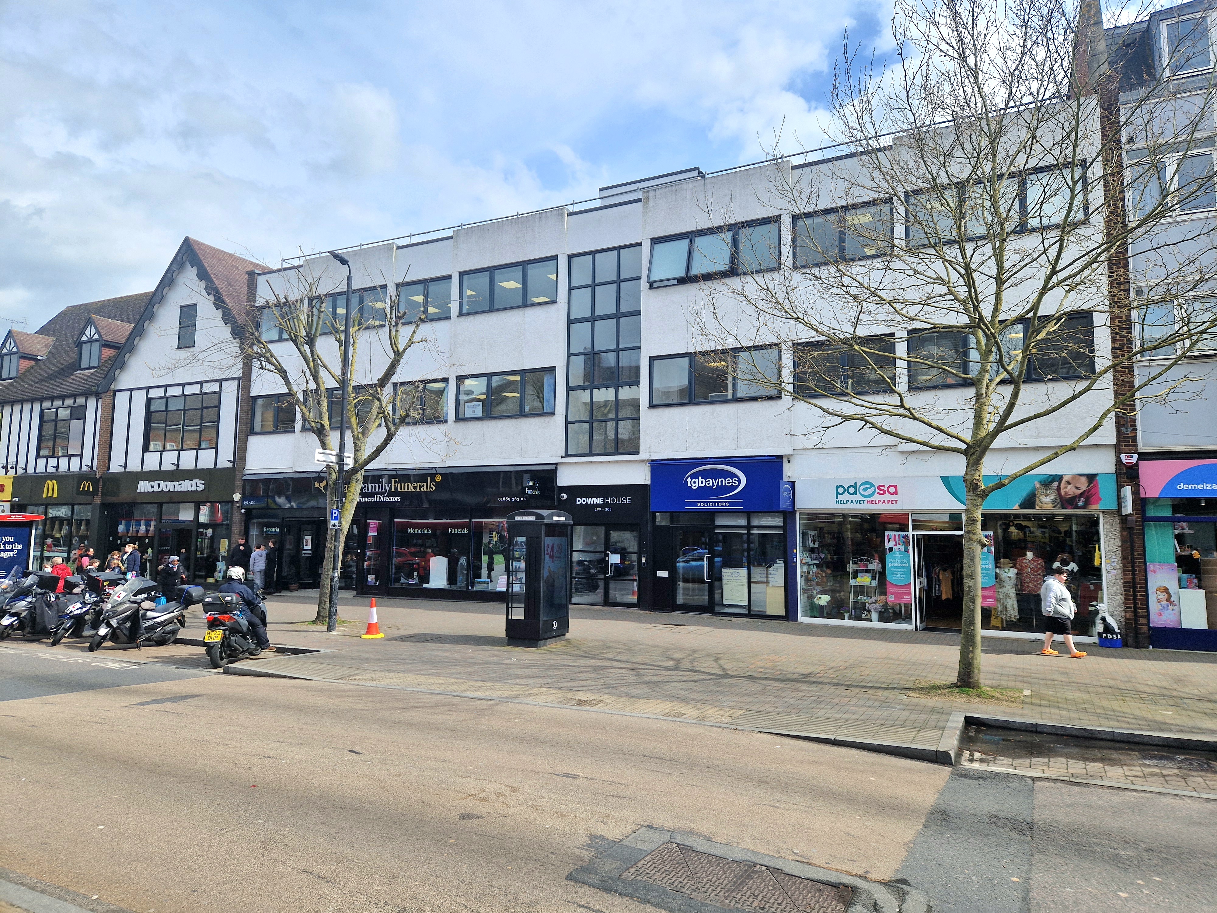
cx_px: 608
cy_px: 456
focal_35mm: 23
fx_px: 809
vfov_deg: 58.9
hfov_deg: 73.9
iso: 50
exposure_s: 1/1429
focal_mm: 5.4
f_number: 1.8
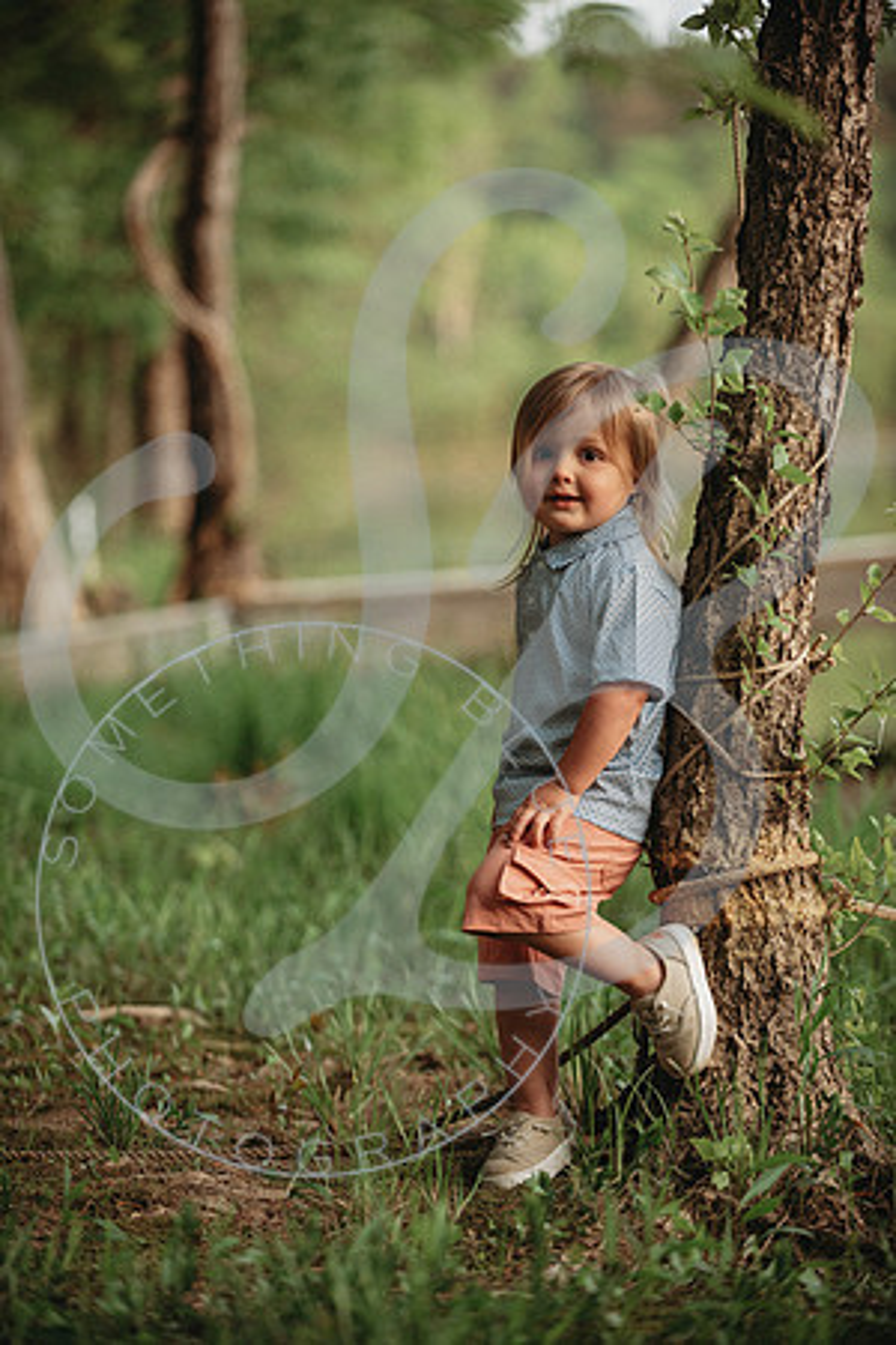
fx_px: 4330
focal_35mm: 116
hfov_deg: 11.8
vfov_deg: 17.6
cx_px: 448
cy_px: 672
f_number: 2.8
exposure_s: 1/200
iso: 400
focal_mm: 116
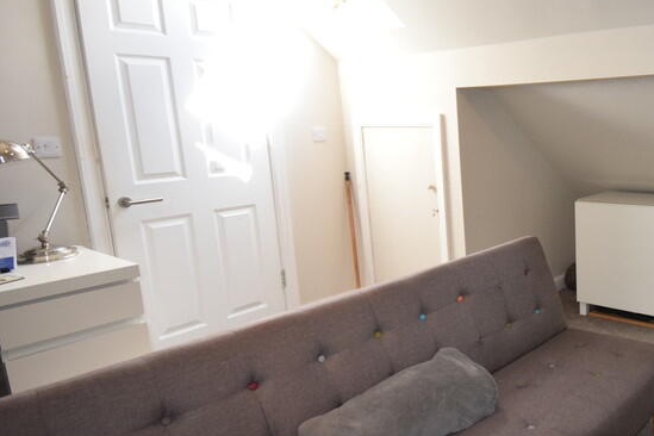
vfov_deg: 46.4
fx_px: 509
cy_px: 205
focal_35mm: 28
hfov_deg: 56.4
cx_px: 590
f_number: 5.6
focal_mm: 10
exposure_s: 1/125
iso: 720
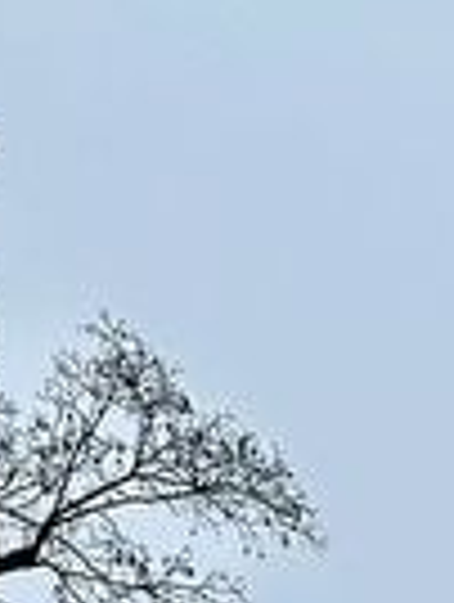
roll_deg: +0.5
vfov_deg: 11.8
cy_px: 1328
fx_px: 2493
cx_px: 1137
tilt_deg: +13.0
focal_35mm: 143
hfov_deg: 9.2
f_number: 1.78
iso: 80
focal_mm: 6.86
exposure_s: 1/1171
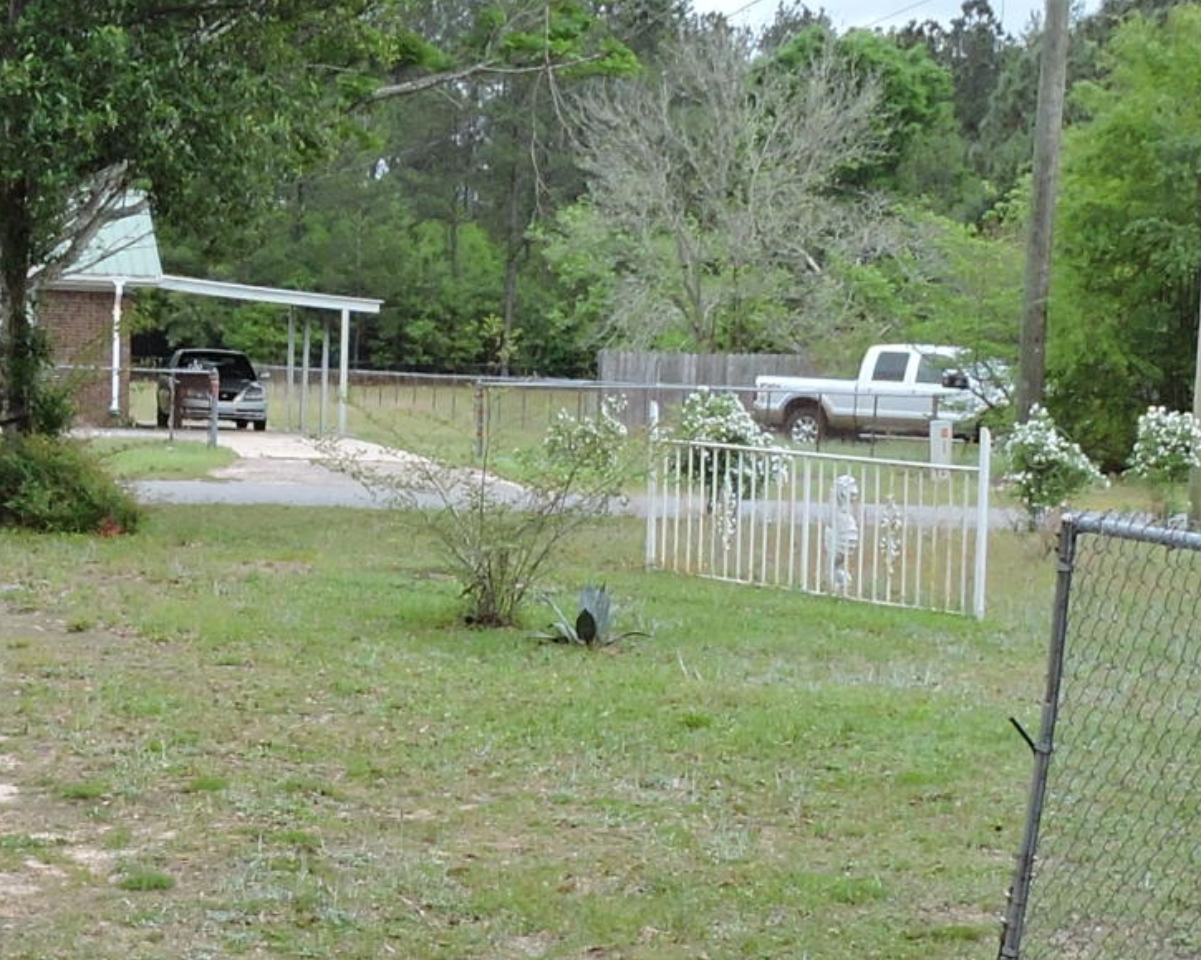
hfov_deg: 19.7
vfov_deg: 15.7
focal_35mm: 97
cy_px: 839
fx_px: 3448
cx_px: 358
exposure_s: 1/125
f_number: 3.3
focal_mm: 4.3
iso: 100
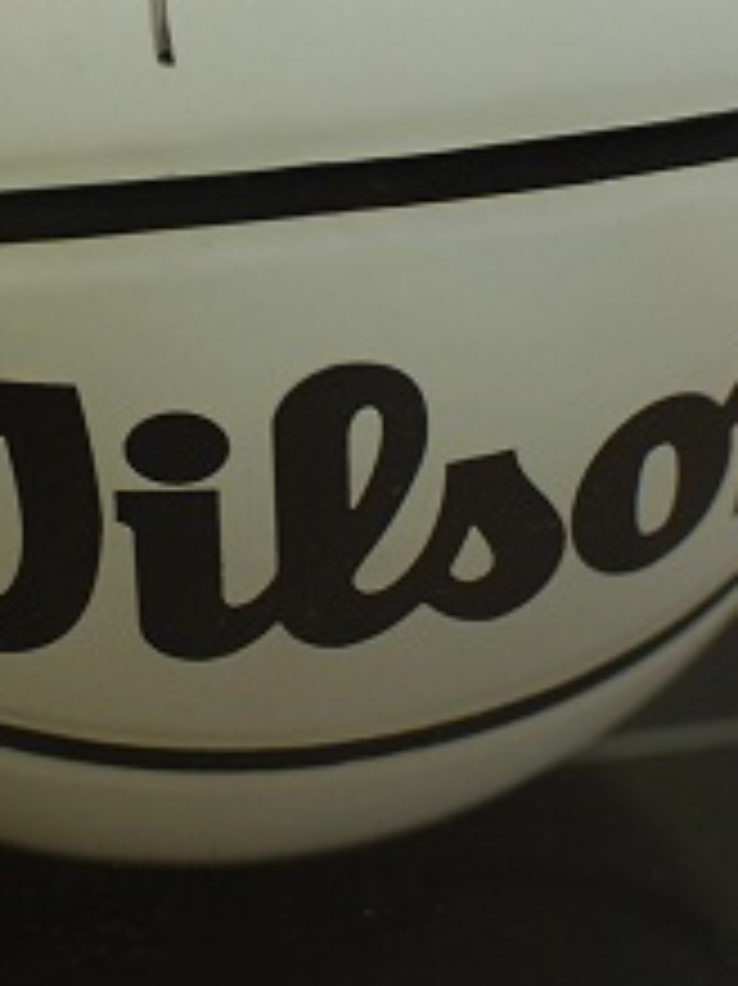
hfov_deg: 14.2
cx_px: 212
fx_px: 2959
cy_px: 194
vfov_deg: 18.7
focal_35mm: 104
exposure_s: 1/125
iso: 200
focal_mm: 35
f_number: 2
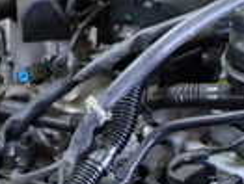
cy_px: 268
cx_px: 222
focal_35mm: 137
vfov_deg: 10.5
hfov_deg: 14.2
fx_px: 968
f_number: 2.3
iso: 320
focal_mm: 5.4
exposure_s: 1/30
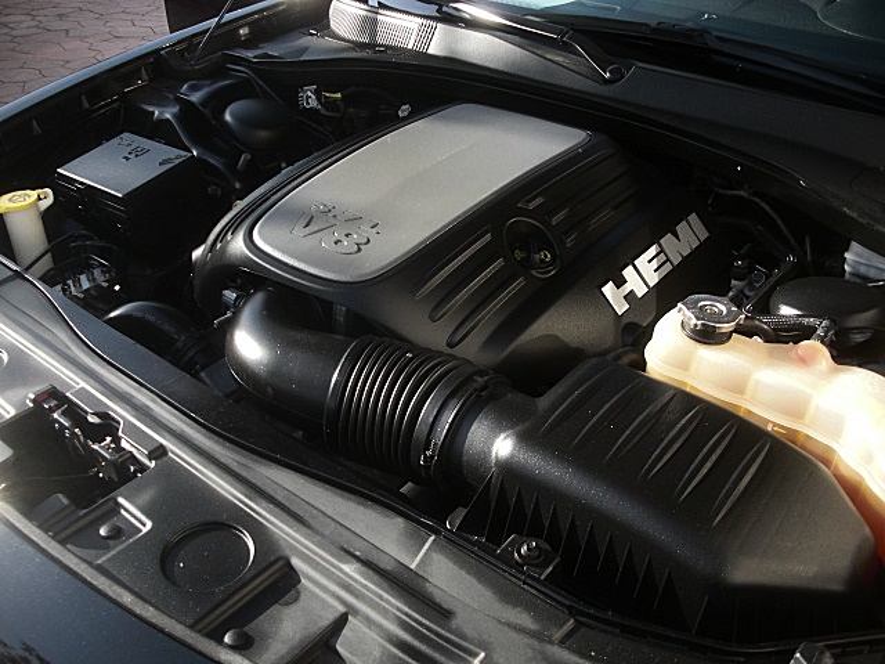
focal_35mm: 36
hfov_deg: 51.4
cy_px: 332
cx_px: 442
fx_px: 920
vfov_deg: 39.7
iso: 50
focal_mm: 6.3
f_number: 2.8
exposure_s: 1/160
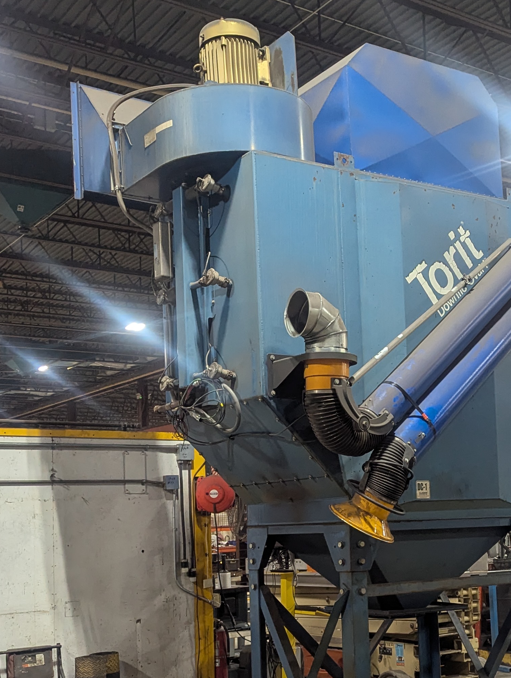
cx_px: 352
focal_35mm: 49
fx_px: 962
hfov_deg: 29.5
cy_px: 455
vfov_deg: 38.4
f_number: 1.85
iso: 673
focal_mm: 6.81
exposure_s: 1/357
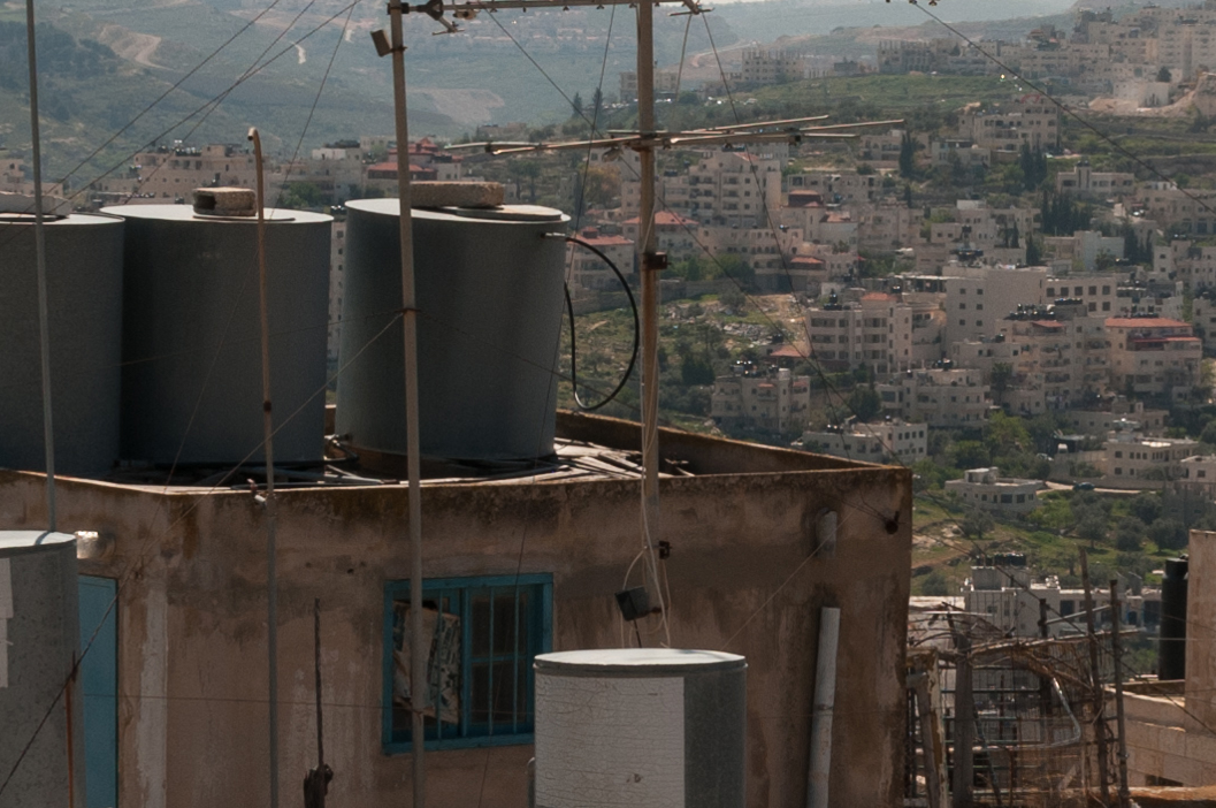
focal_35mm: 146
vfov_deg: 9.4
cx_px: 806
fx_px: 4925
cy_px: 488
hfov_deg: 14.1
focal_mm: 24
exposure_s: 1/400
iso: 200
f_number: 10
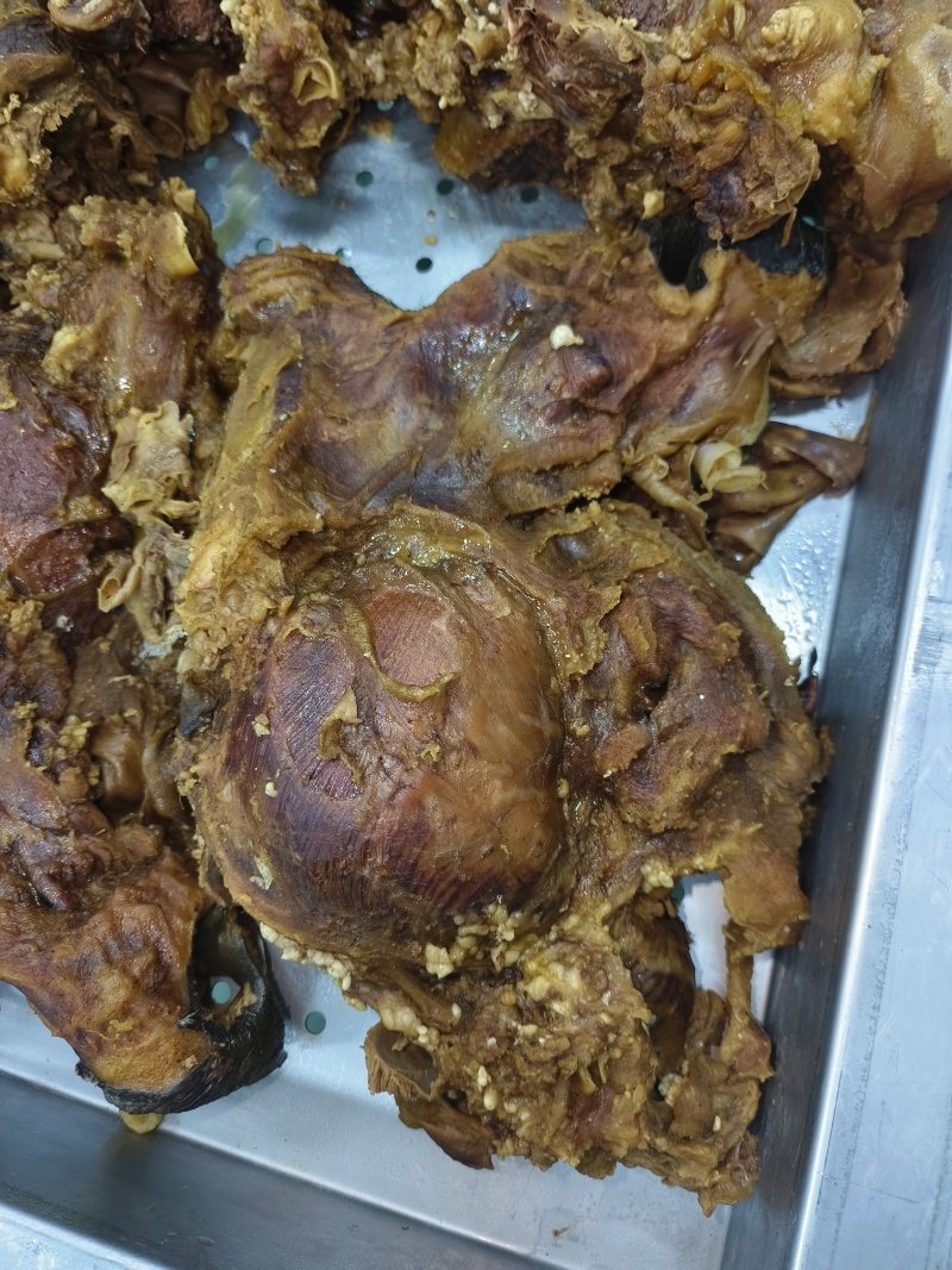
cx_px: 476
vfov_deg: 73.9
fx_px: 844
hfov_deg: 58.9
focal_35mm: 23
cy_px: 635
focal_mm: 5.5
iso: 507
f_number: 1.75
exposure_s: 1/55.7
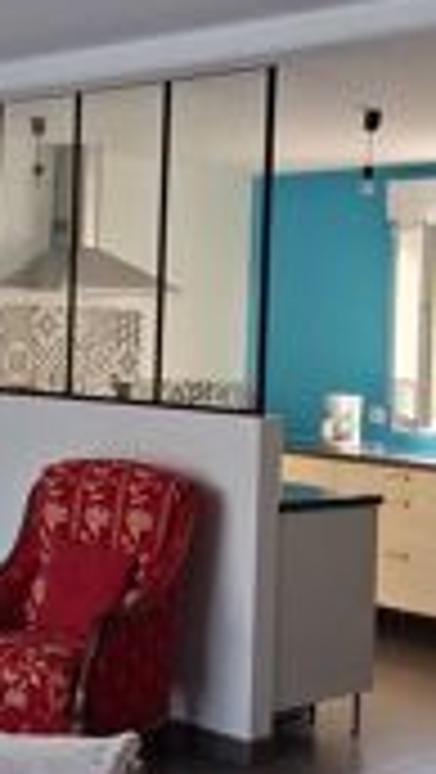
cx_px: 121
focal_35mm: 73
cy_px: 322
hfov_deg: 16.5
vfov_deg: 28.9
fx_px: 1497
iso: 500
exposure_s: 1/50
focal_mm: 4
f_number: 1.8
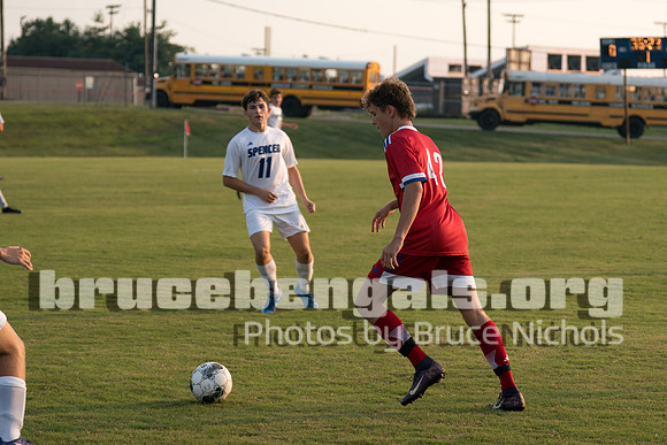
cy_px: 233
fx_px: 1930
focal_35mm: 104
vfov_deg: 13.2
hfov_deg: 19.6
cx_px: 413
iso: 250
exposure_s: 1/1250
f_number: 2.8
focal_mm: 70
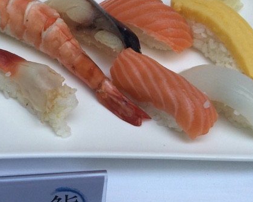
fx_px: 517
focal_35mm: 69
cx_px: 34
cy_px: 121
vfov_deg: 22.1
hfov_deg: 26.7
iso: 32
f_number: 2.2
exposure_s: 1/33
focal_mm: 4.15
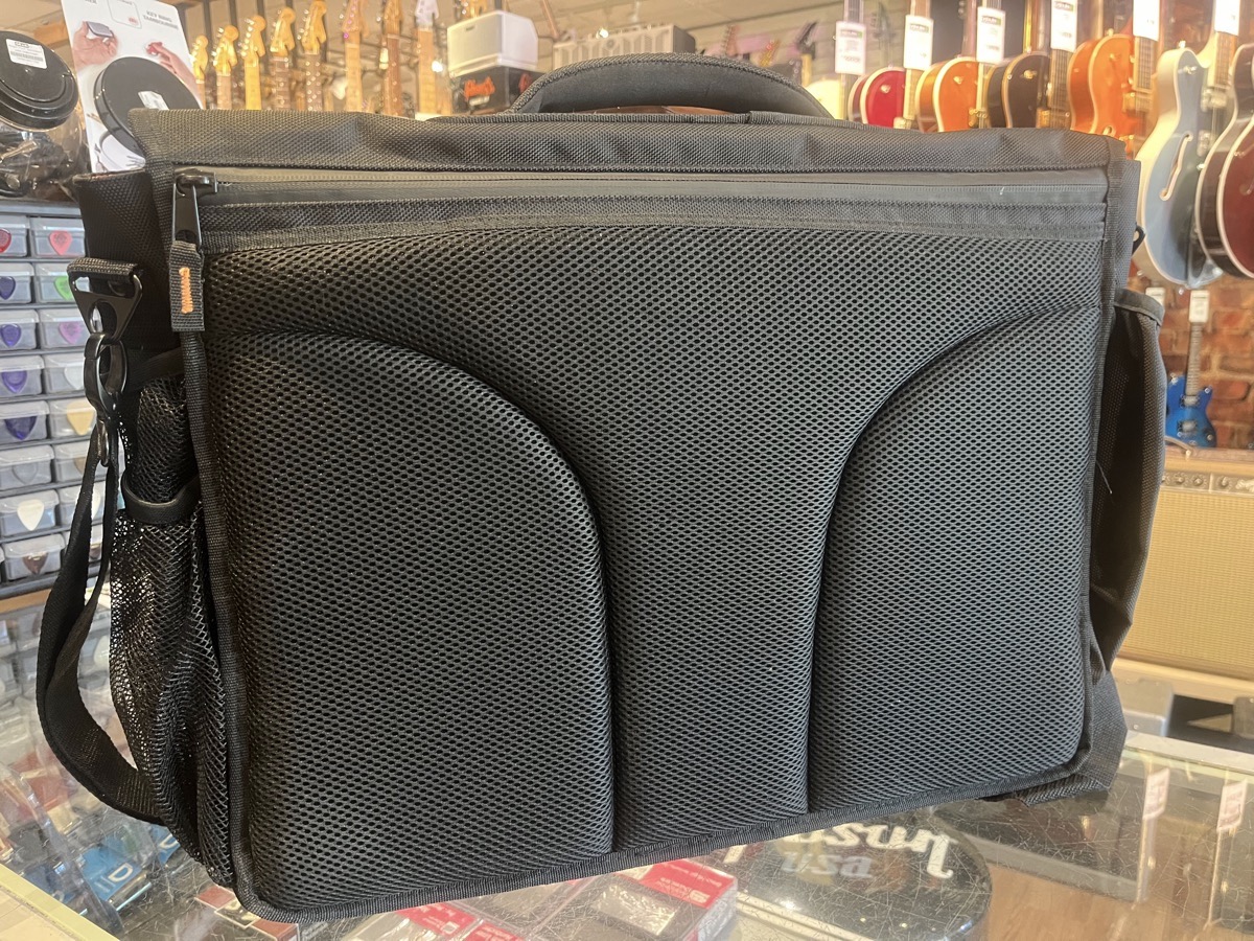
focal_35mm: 26
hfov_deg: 67.3
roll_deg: +0.3
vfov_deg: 53.1
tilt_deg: -10.6
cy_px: 470
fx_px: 942
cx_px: 627
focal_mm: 5.1
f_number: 1.6
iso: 640
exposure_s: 1/40
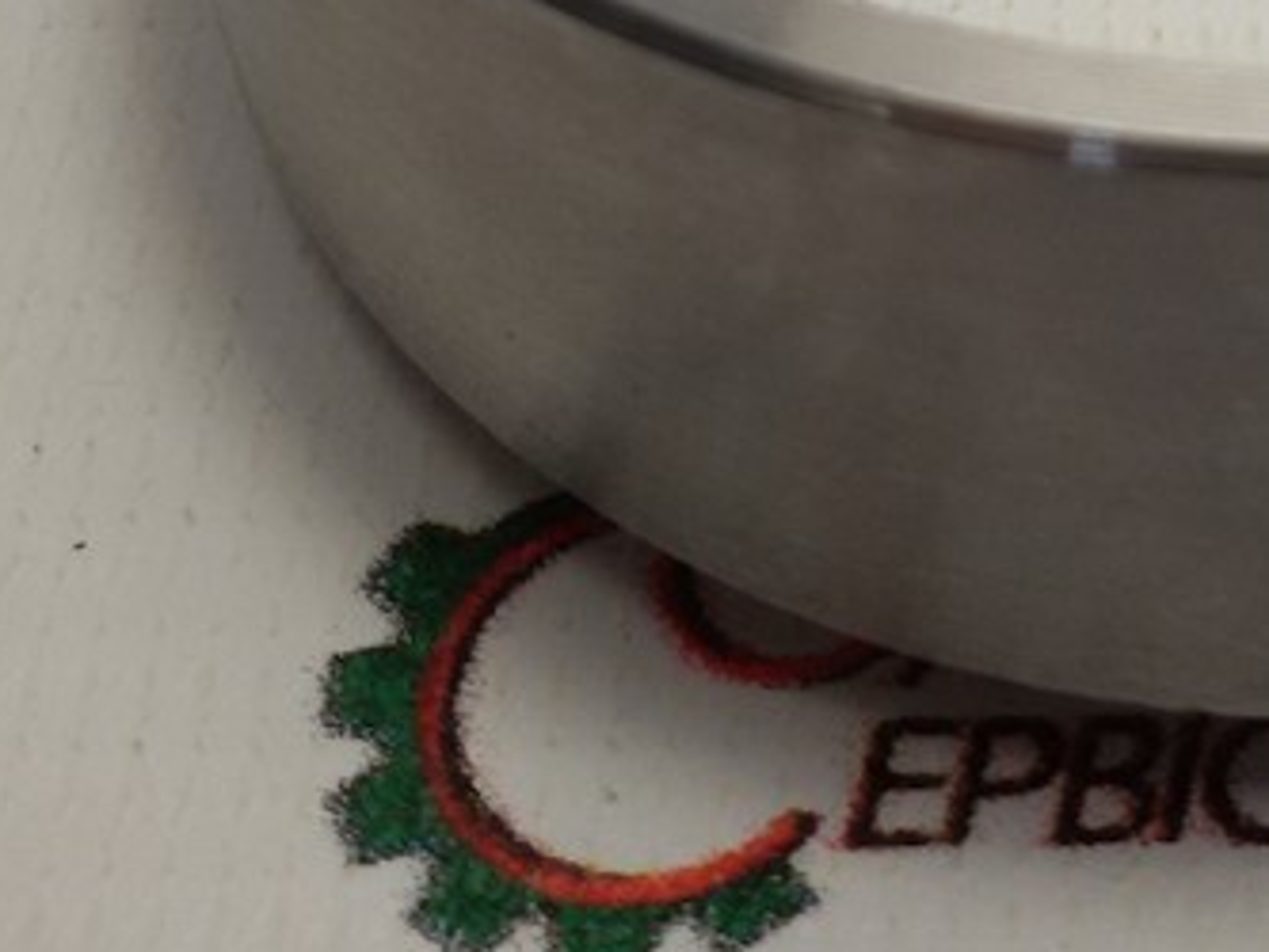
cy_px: -415
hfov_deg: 20.3
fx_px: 3411
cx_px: 1334
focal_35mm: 93
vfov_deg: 14.9
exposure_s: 1/100
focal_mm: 2.93
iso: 50
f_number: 2.4
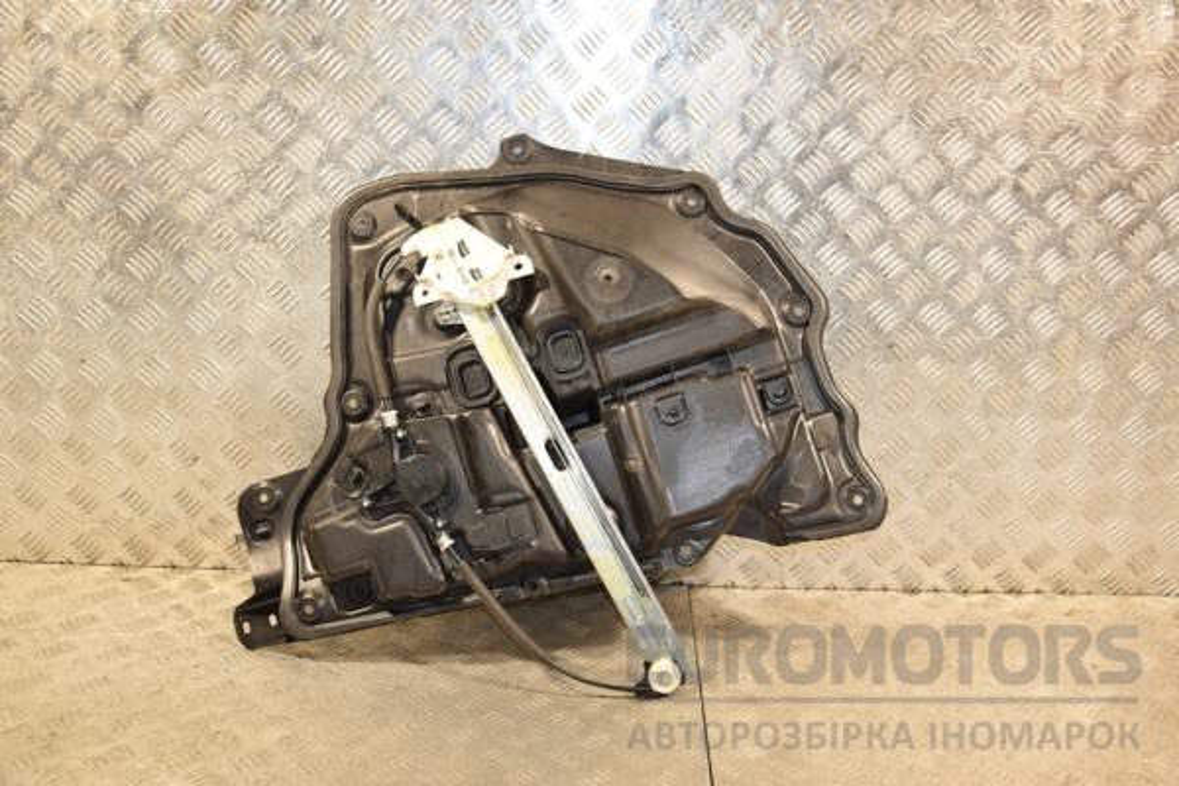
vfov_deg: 35.5
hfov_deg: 51.3
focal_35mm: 38
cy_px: 393
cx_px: 590
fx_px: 1228
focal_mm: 25
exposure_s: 1/160
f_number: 5
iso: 800
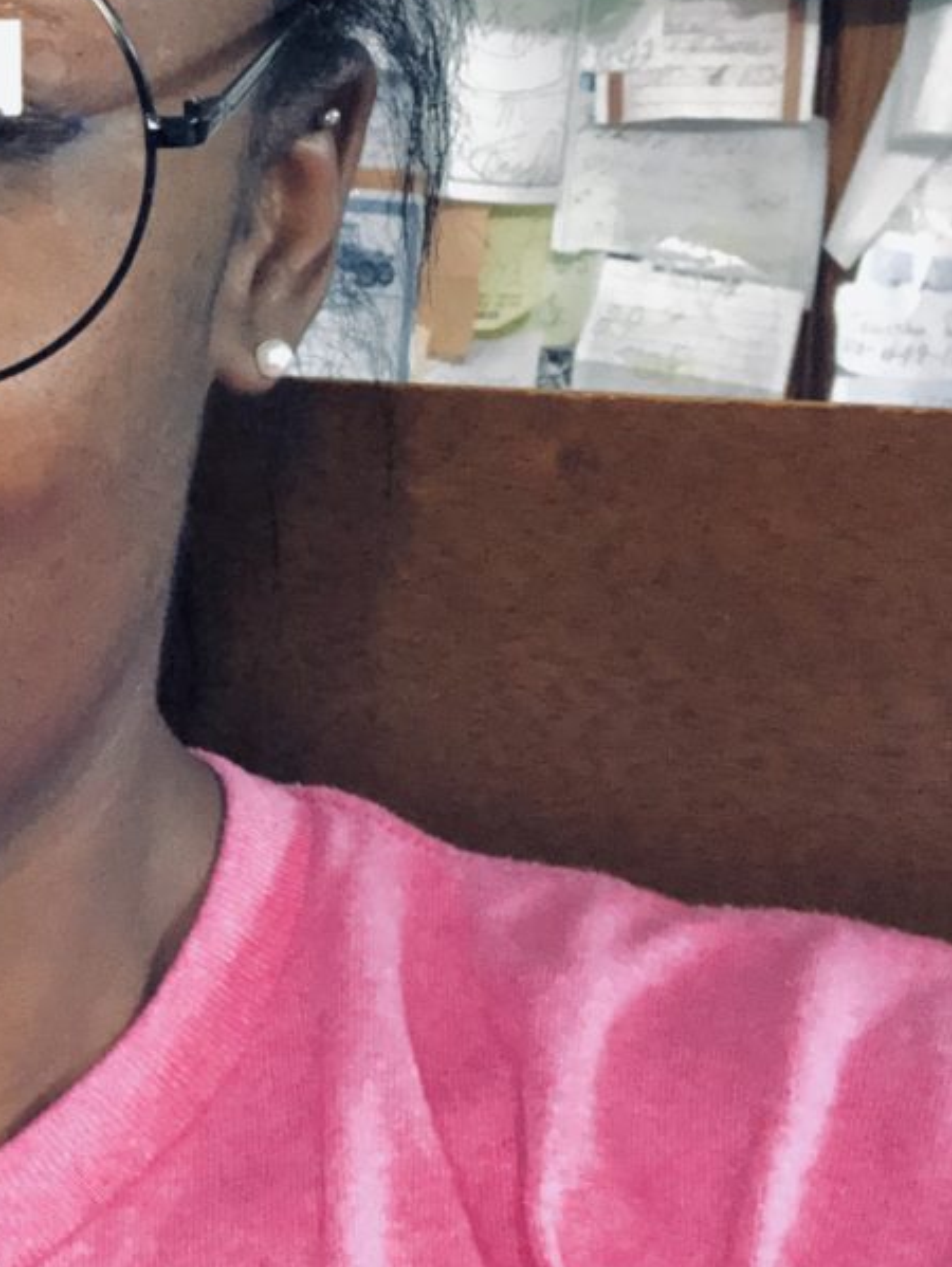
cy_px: 524
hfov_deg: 17.6
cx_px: -76
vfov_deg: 24.1
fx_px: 2967
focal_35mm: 81
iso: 320
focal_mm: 2.87
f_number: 2.2
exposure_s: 1/30
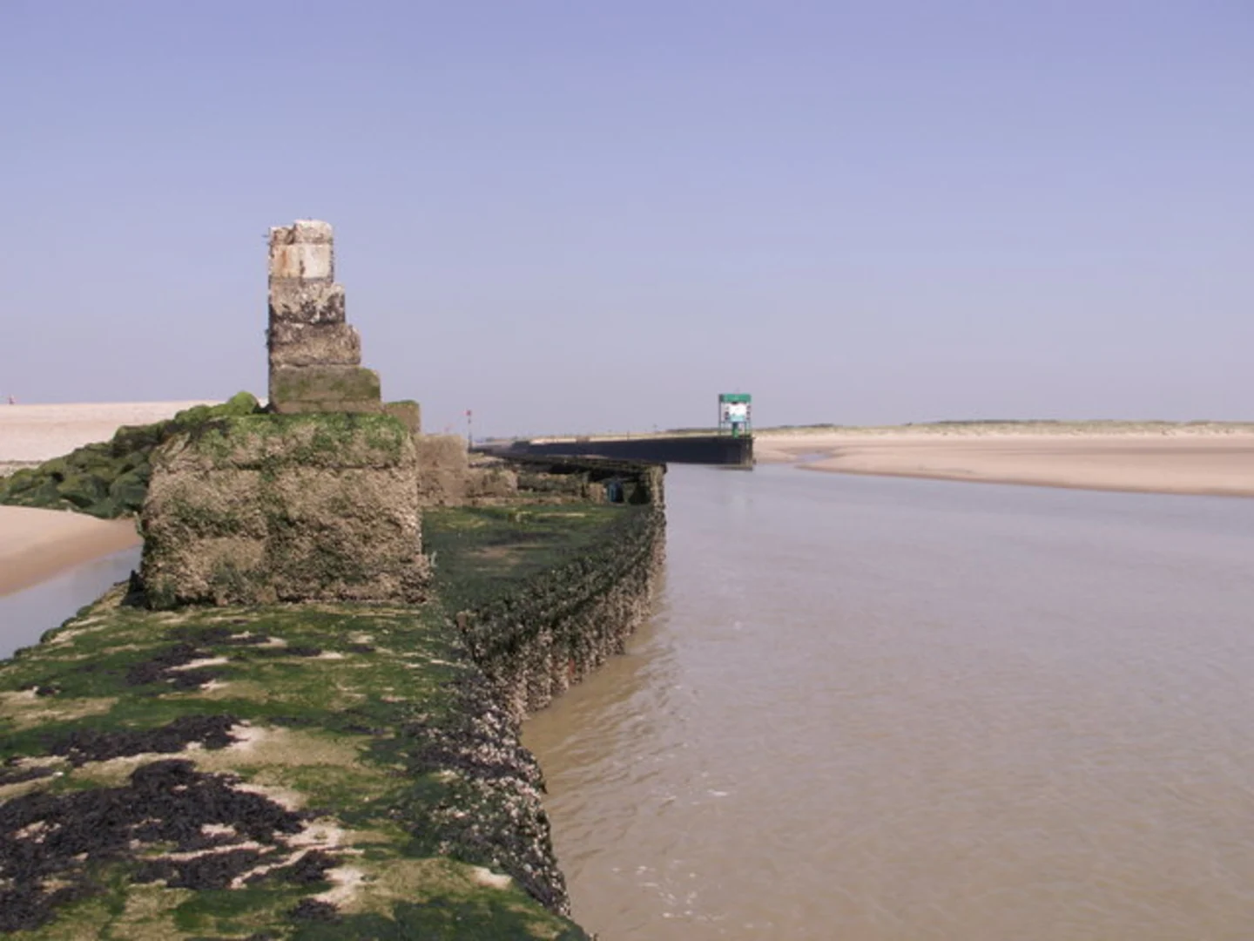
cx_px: 627
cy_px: 470
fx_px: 1268
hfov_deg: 52.6
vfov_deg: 40.7
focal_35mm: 35
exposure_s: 1/500
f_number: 5
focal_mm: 5.87
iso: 50
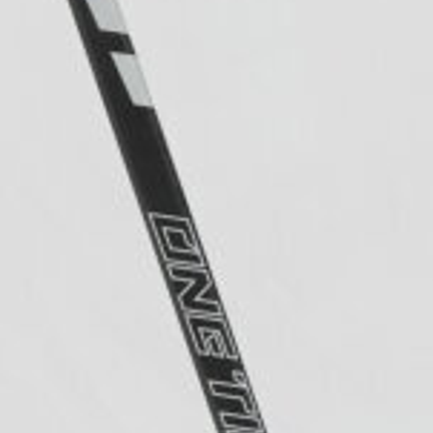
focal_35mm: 352
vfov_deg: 4.9
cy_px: -341
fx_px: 4981
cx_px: 204
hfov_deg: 5.0
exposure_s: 1/160
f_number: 6.3
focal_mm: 35
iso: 100
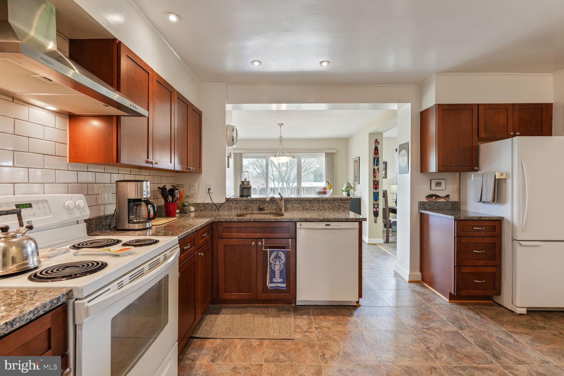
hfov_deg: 96.7
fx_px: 251
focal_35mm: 16
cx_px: 282
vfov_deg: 73.7
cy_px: 188
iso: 200
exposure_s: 1/2.5
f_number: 8
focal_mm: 16
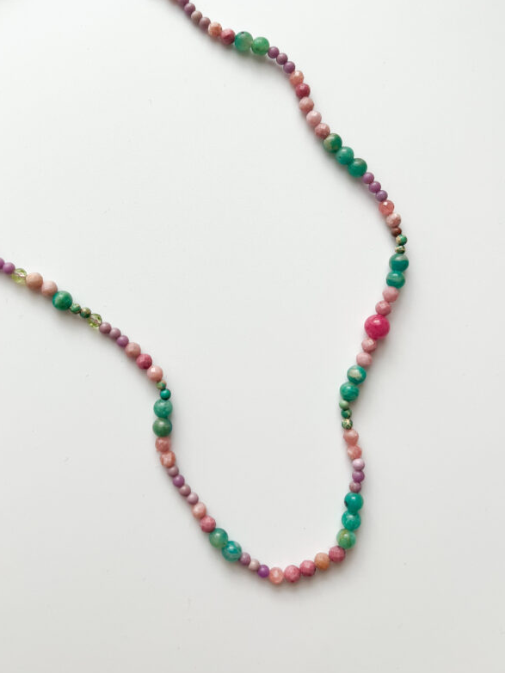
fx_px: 662
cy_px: 272
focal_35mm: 34
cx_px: 203
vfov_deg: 53.6
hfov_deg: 41.6
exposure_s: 1/120
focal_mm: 5.1
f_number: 1.6
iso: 50
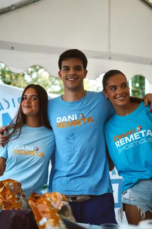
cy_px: 114
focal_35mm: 50
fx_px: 317
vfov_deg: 39.6
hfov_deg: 27.0
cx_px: 76
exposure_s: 1/500
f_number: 1.8
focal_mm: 50
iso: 100
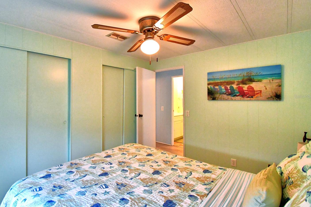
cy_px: 96
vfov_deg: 70.3
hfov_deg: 92.9
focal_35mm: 17
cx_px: 138
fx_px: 147
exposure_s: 1/50
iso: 3200
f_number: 8
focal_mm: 10
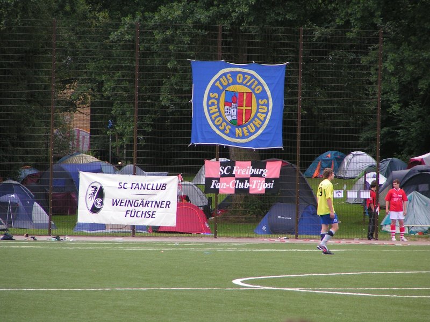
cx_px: 215
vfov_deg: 3.9
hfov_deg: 5.2
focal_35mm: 380
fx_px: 4720
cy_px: 161
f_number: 3.5
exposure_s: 1/400
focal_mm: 58
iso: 80
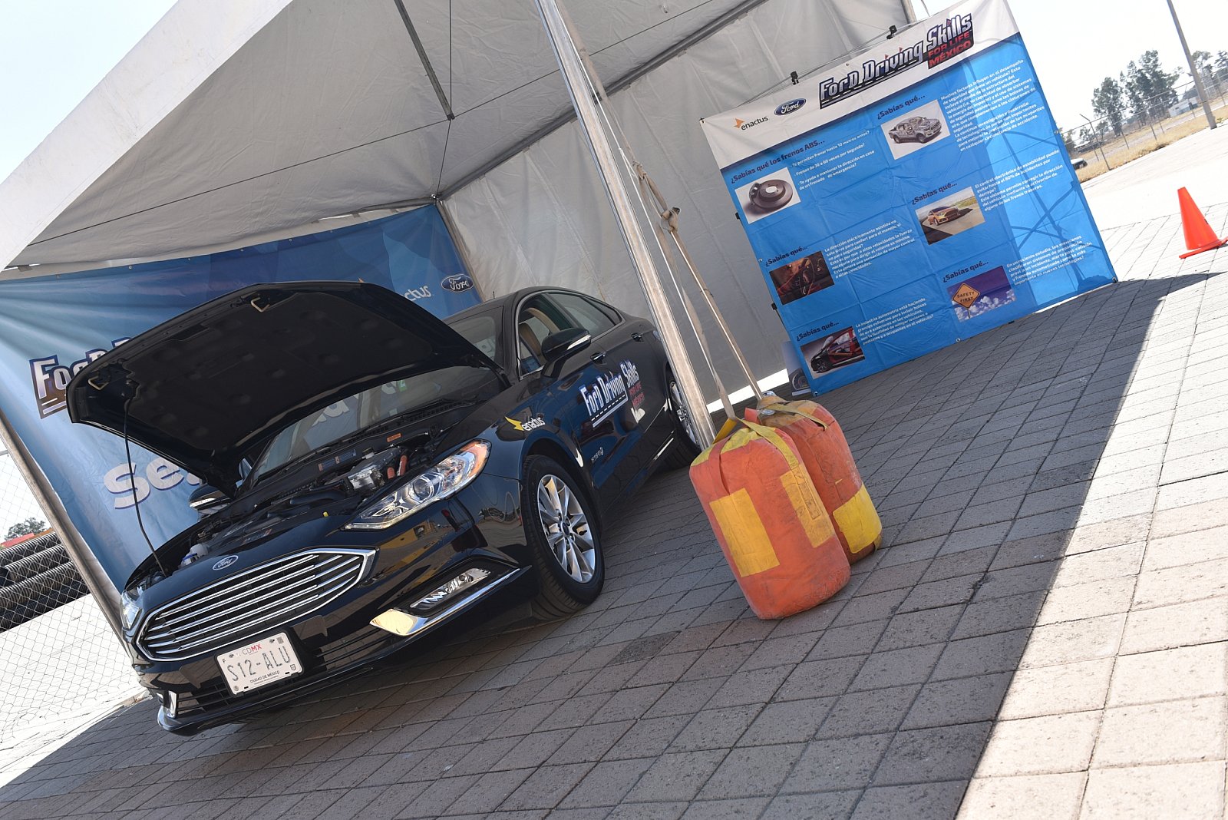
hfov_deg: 60.3
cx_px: 614
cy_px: 410
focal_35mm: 31
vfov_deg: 42.4
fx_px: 1058
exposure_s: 1/250
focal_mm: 31
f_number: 6.3
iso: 200
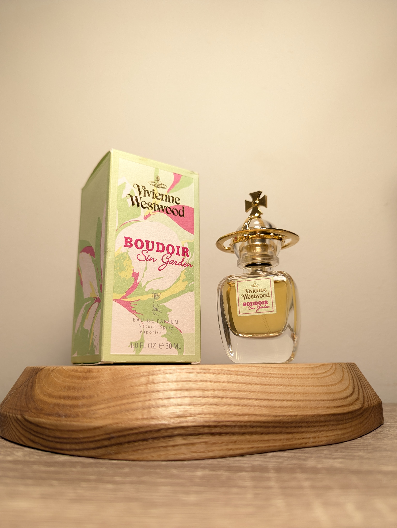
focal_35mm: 24
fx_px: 366
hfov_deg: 56.9
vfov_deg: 71.5
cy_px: 264
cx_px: 198
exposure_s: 1/90
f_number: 1.85
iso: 110
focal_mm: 6.81
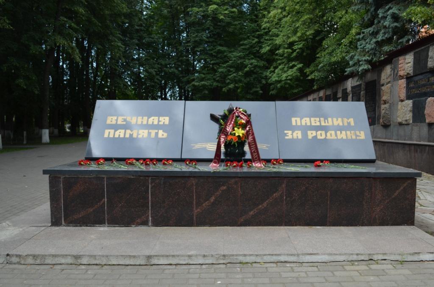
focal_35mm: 33
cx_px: 217
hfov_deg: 57.3
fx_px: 397
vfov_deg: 39.8
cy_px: 144
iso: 200
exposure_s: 1/200
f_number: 7.1
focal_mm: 22
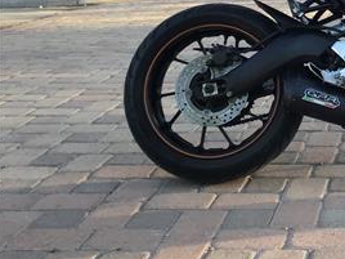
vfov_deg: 19.5
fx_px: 738
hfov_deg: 24.1
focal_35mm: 74
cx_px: 407
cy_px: 18
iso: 40
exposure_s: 1/120
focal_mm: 3.3
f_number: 2.4
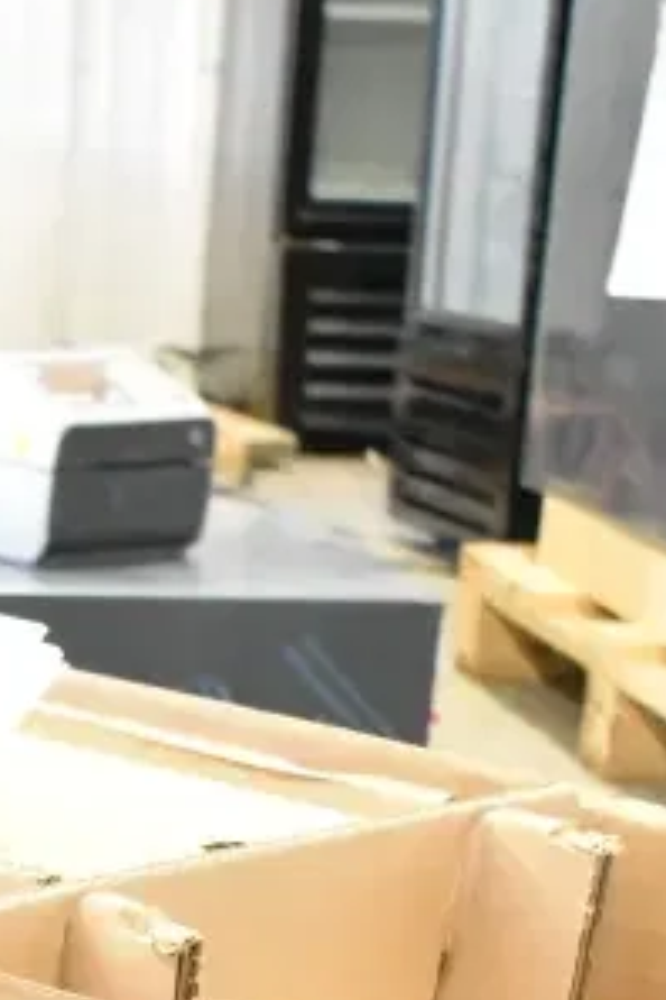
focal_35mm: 120
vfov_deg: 16.2
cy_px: 1269
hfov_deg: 11.1
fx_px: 3330
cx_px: -202
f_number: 4
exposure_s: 1/40
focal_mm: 26
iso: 5000
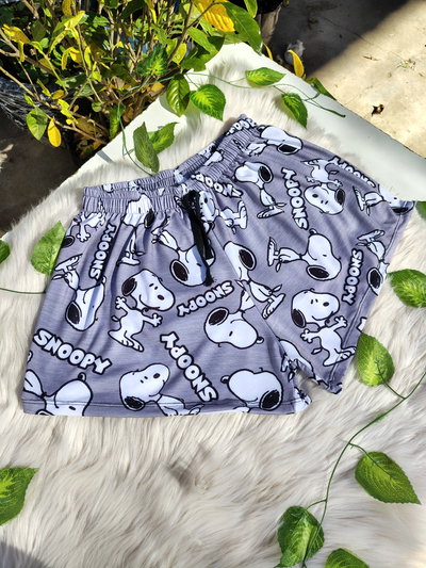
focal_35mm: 24
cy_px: 284
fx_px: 394
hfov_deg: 56.8
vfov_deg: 71.6
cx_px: 213
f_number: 1.8
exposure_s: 1/242
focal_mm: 5.56
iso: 100
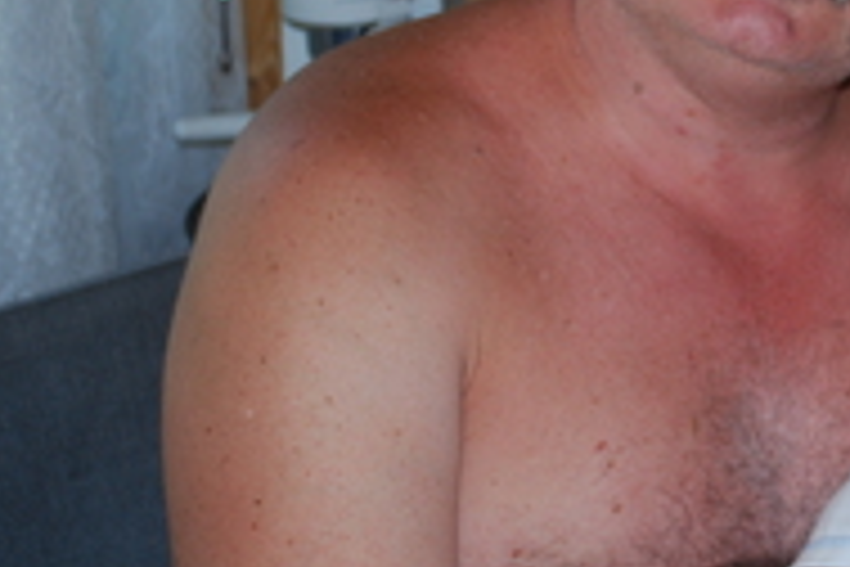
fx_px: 2956
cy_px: 146
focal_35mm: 125
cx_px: 837
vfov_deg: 10.9
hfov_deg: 16.1
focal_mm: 35
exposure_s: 1/60
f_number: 5.3
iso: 200
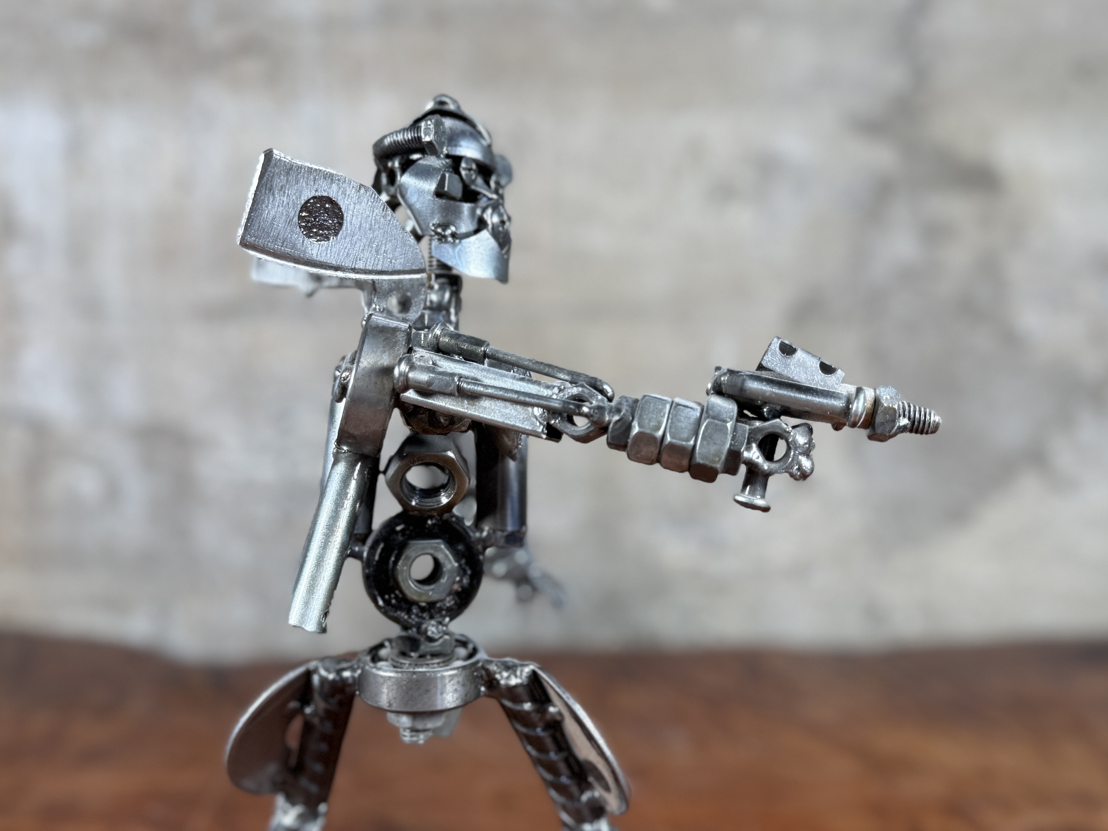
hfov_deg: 71.6
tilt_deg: -10.4
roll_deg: +0.1
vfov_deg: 56.8
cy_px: 416
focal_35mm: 24
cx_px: 554
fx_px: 768
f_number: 1.78
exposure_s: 1/120
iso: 80
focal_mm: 6.76
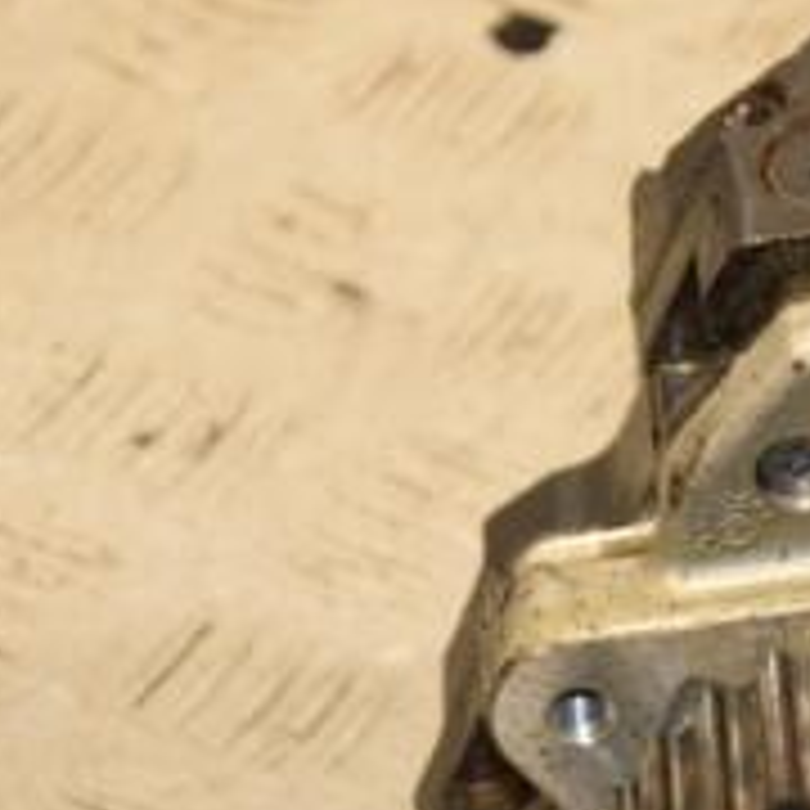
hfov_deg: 7.0
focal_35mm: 247
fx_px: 6539
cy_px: 702
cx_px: 954
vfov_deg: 7.1
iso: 800
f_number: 5
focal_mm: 58
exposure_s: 1/200
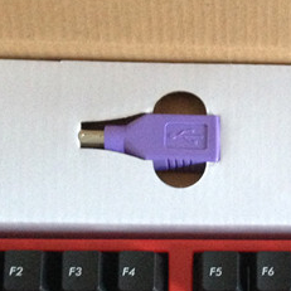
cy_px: 334
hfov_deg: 16.5
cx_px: 345
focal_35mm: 101
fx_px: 961
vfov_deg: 16.6
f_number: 2.4
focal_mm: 4.13
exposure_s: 1/15
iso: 400
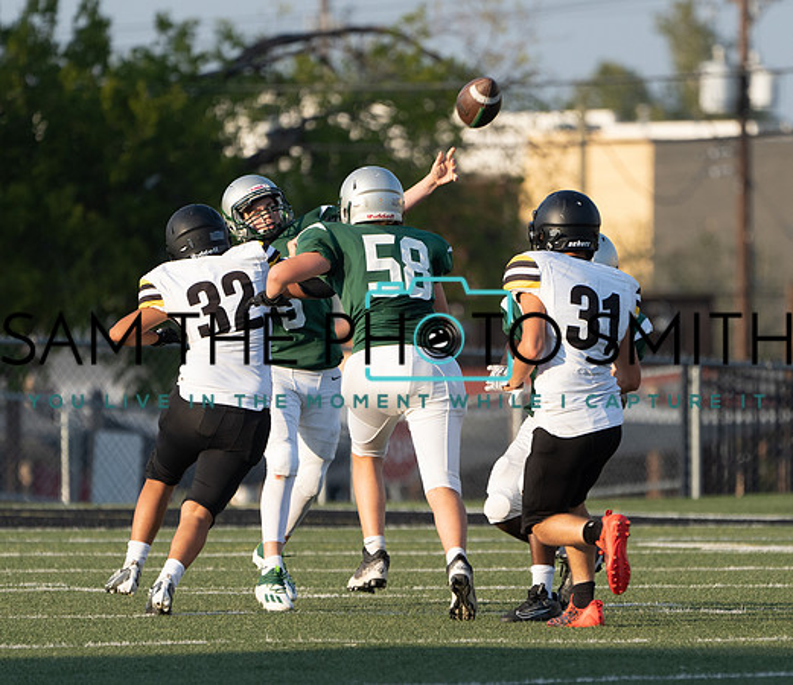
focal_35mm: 637
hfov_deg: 2.9
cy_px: 450
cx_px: 515
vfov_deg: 2.5
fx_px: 15417
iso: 500
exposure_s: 1/1250
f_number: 5.6
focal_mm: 400
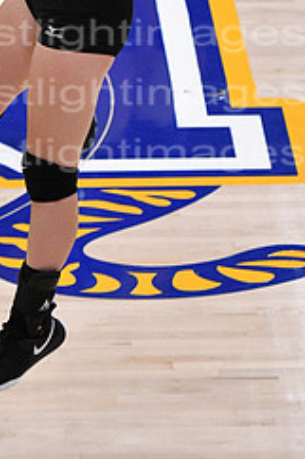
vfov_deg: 4.7
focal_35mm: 439
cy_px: -53
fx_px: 5587
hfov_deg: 3.1
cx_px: 111
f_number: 3.2
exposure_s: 1/1250
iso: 6400
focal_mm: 122
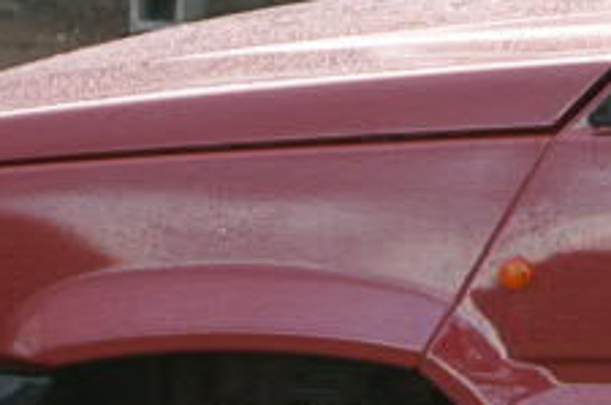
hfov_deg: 5.7
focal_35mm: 351
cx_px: 1491
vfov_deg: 3.9
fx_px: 5950
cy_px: -152
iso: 100
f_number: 5
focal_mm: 35
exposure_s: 1/40
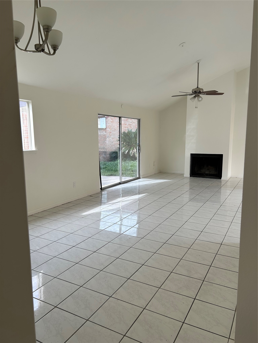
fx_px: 258
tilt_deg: -9.1
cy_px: 172
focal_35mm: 26
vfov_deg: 67.3
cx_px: 129
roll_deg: +0.0
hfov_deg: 53.1
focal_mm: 5.7
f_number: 1.5
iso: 40
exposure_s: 1/231
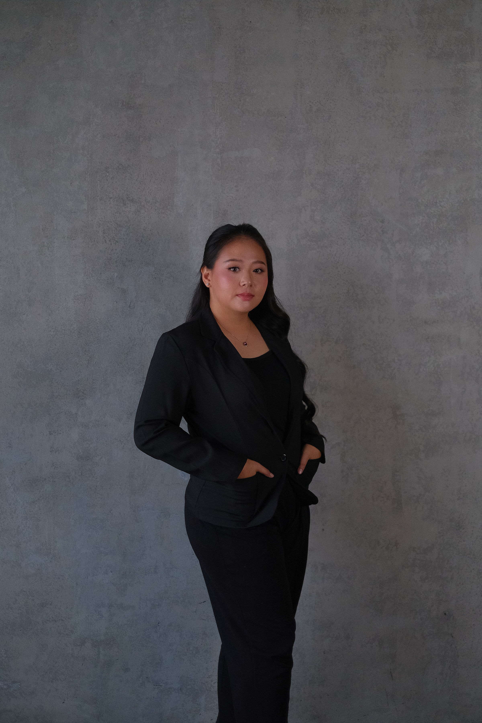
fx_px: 1064
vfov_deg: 37.5
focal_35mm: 53
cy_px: 362
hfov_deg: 25.5
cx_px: 241
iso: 1600
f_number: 1.4
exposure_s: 1/4000
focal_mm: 35
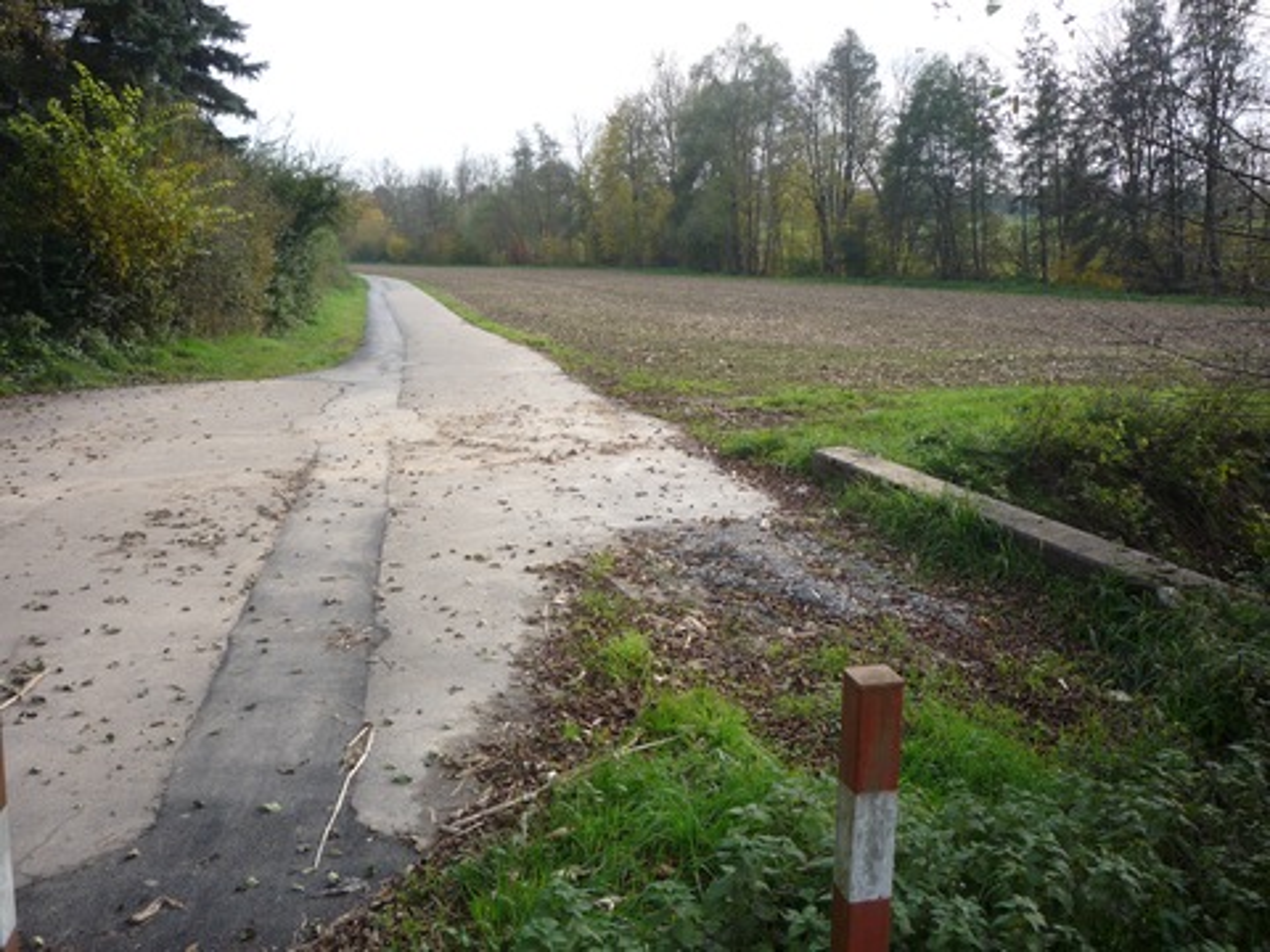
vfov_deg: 44.2
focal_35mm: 32
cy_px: 476
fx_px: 1174
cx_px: 635
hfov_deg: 56.8
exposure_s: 1/200
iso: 100
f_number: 4
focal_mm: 5.2
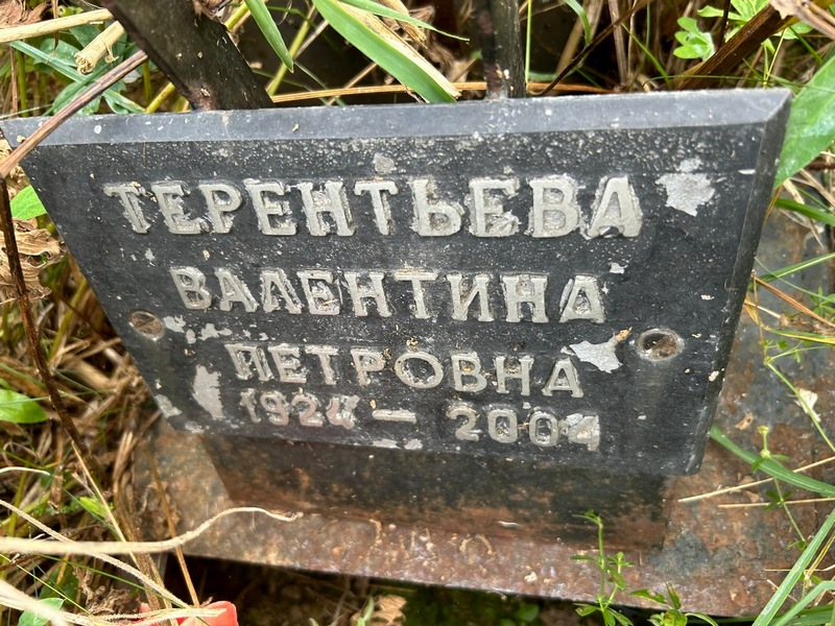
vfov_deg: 53.1
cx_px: 418
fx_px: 627
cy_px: 313
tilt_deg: -73.1
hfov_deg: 67.3
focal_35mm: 26
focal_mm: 5.7
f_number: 1.5
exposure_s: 1/135
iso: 40
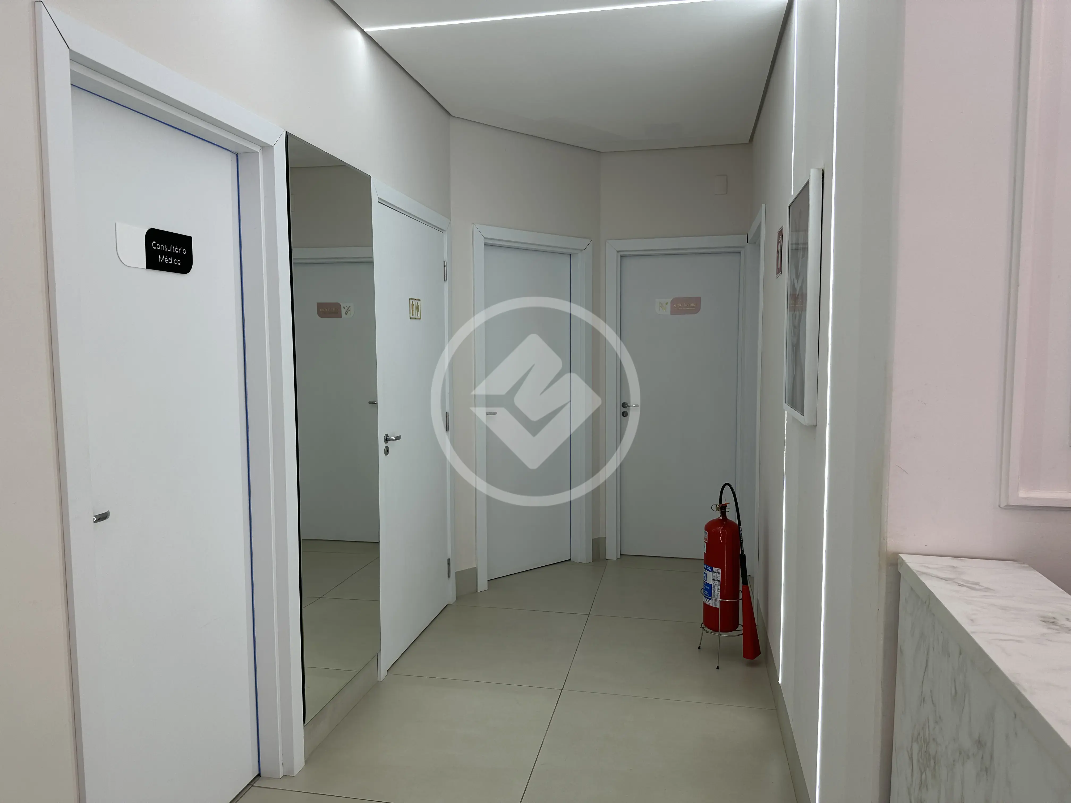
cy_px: 402
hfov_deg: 71.6
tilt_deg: -5.7
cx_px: 536
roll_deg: +0.1
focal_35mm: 24
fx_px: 743
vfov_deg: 56.8
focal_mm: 6.86
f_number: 1.78
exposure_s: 1/134
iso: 64
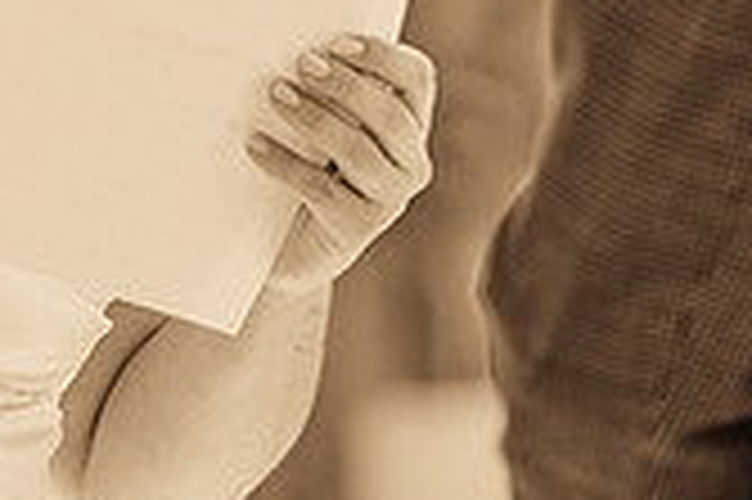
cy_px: -182
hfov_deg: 3.2
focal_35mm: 640
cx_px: -99
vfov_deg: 2.1
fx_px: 13356
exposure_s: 1/1000
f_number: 2.8
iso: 200
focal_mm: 184
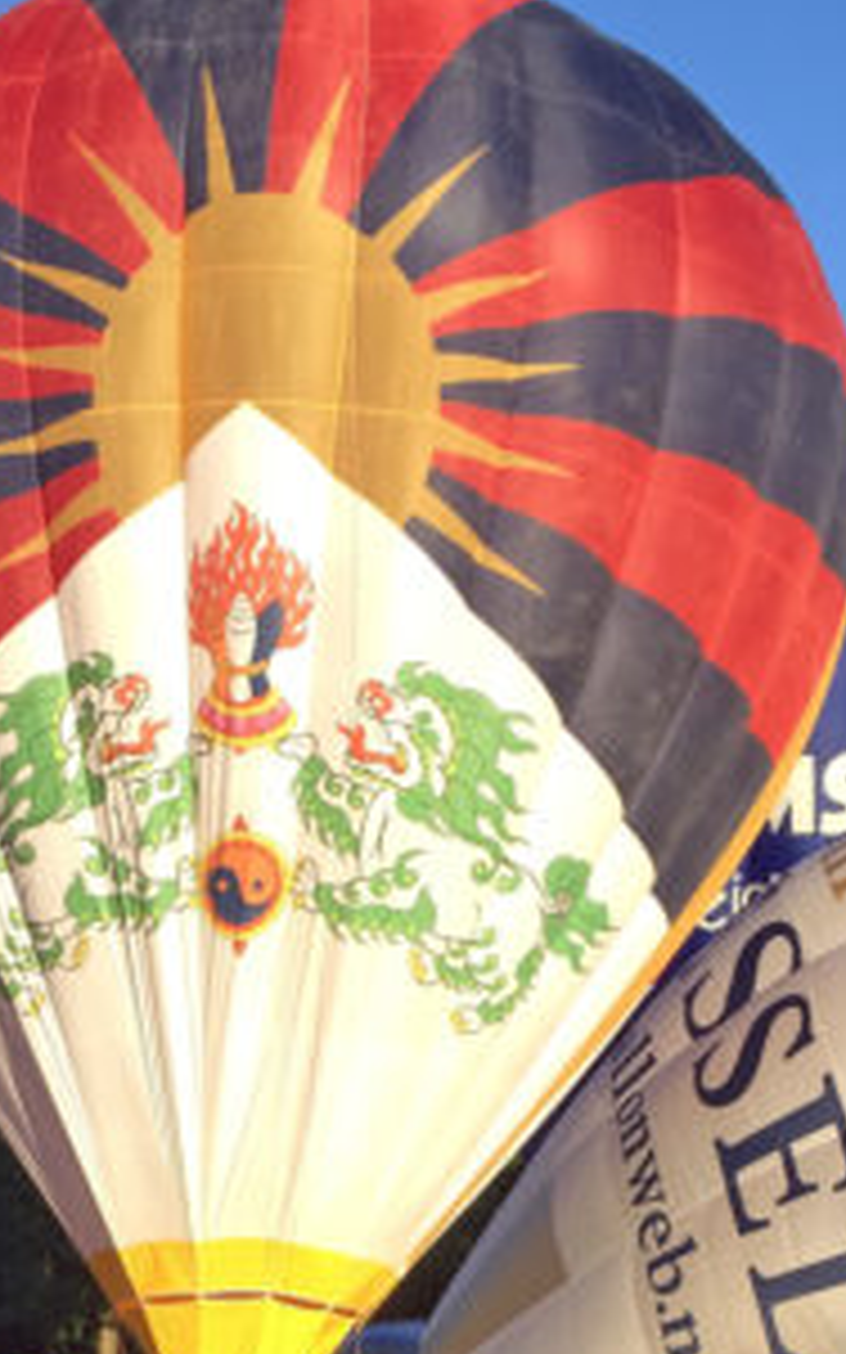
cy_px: 1437
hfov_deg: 19.0
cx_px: 234
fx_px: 2510
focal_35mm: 68
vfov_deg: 27.9
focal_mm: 4.15
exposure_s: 1/638
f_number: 2.2
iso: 32
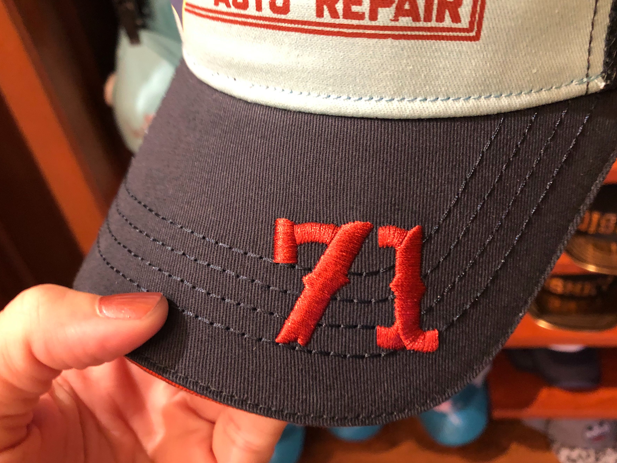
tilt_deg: -37.6
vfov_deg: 44.2
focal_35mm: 32
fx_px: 570
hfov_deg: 56.8
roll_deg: +11.0
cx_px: 293
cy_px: 222
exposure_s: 1/9
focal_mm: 3.99
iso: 100
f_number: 1.8
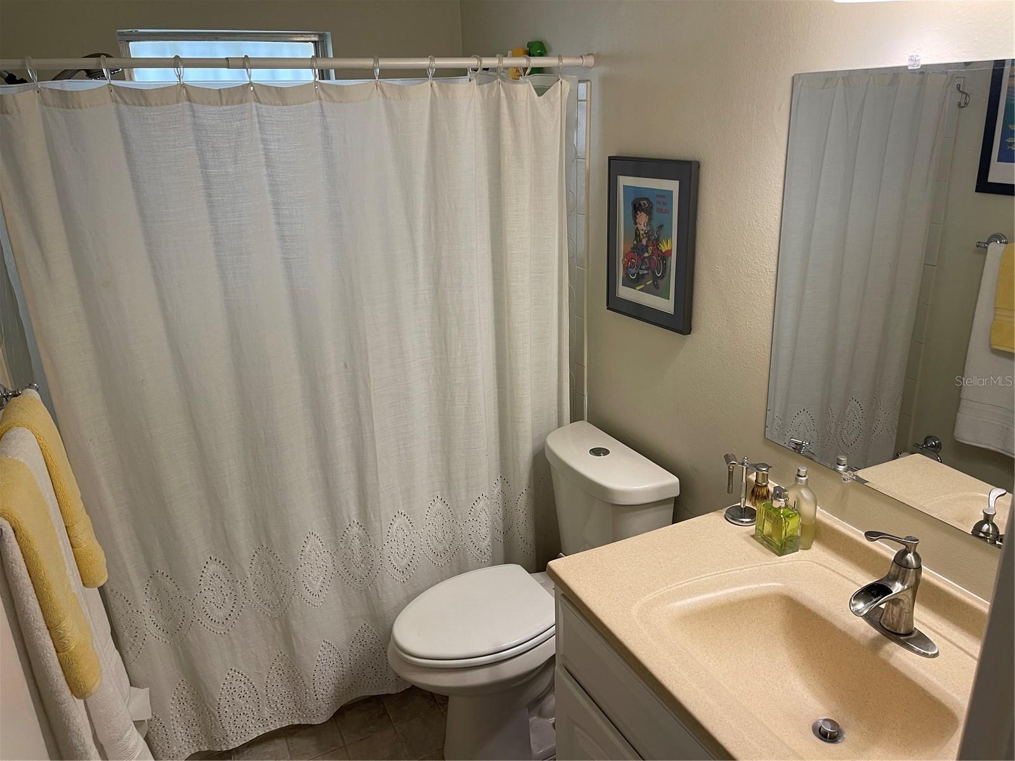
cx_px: 508
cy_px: 380
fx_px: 733
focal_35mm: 25
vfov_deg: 54.9
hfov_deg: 69.4
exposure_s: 1/60
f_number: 1.6
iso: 80
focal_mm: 5.1
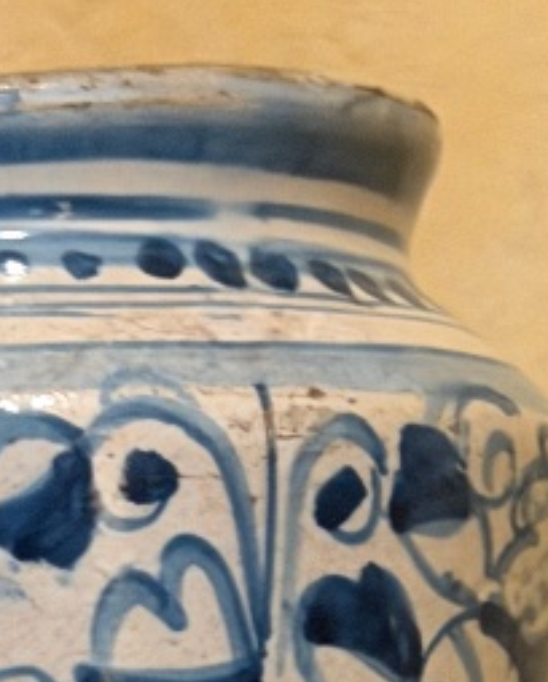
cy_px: 1308
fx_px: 4470
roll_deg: +0.4
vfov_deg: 8.3
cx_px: 164
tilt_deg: -5.3
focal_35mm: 221
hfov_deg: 7.0
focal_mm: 6.76
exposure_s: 1/25
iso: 500
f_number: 1.78
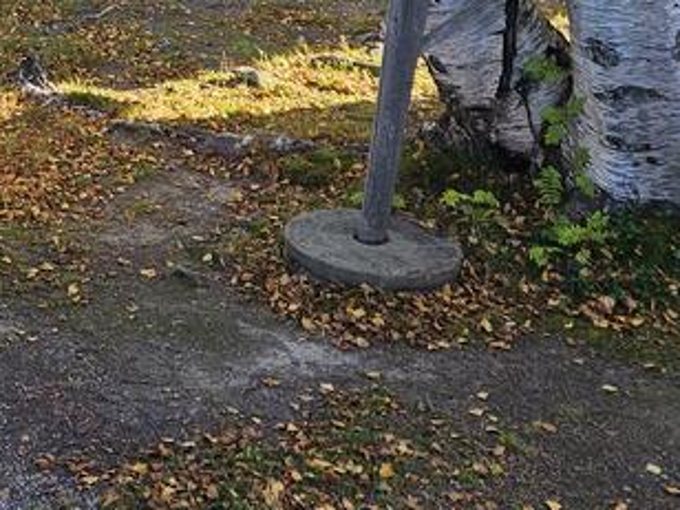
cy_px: -320
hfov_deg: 21.5
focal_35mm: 86
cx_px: -77
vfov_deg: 15.4
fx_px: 1689
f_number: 1.8
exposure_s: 1/423
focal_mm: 5.4
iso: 25
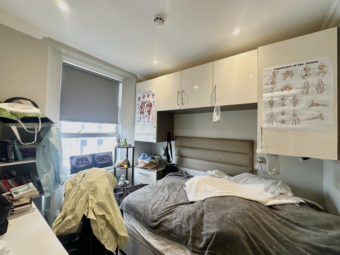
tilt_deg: +2.2
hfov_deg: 102.1
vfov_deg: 85.7
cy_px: 128
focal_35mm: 14
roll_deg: -1.3
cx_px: 170
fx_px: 138
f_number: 2.2
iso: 160
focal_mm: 2.22
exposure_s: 1/100
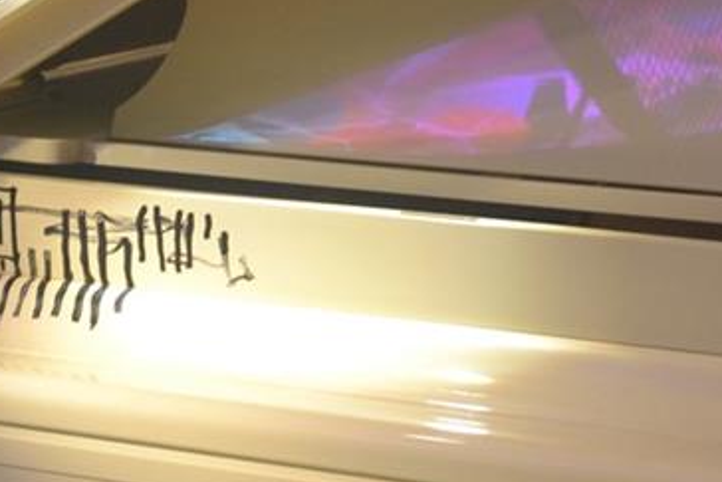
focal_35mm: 145
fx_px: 2909
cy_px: 159
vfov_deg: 9.5
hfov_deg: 14.0
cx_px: 67
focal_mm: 22
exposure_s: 1/30
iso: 450
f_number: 5
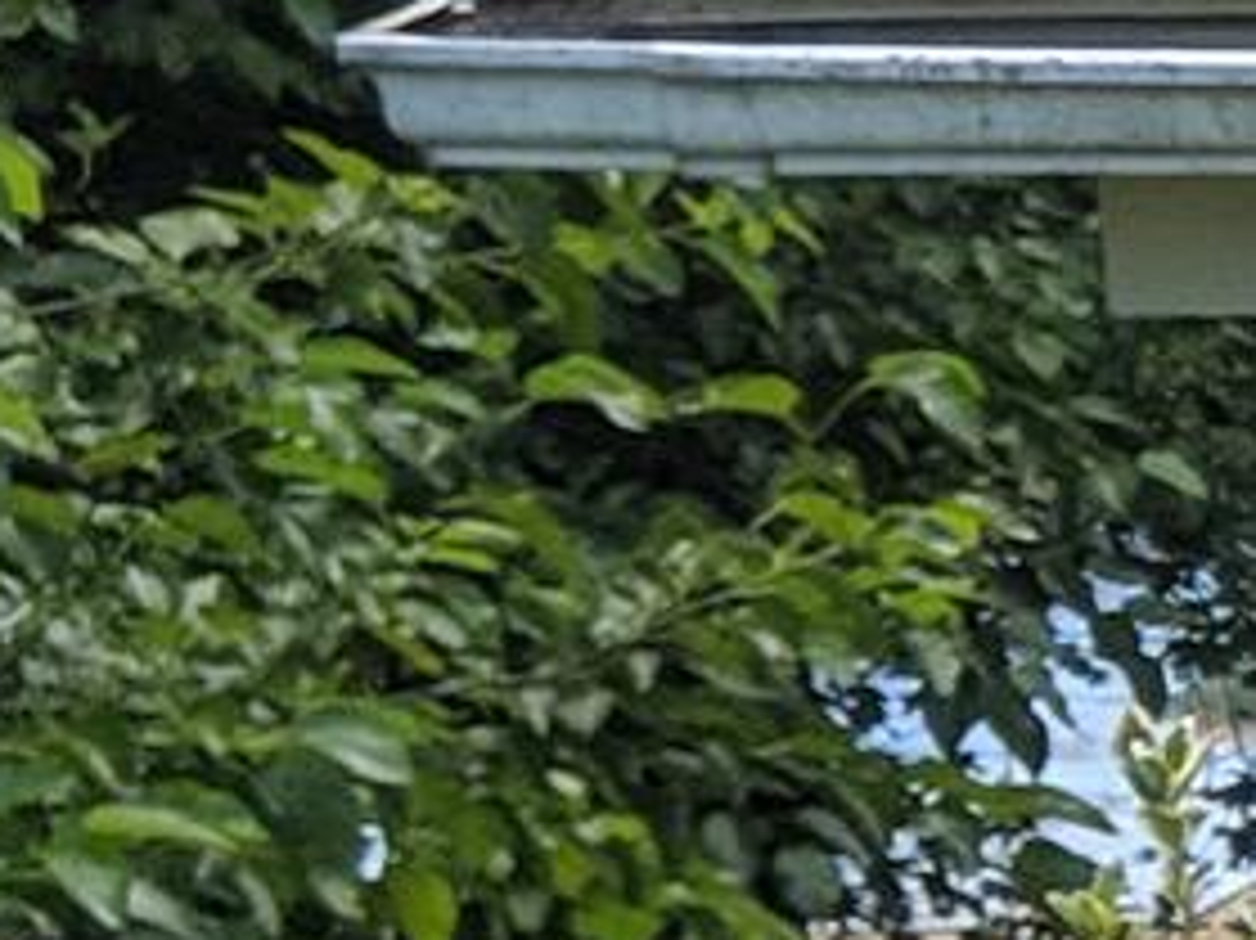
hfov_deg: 7.9
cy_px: 427
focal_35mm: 198
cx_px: 4304
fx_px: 7181
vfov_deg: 7.5
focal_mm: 4.44
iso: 31
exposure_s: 1/570
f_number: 1.8
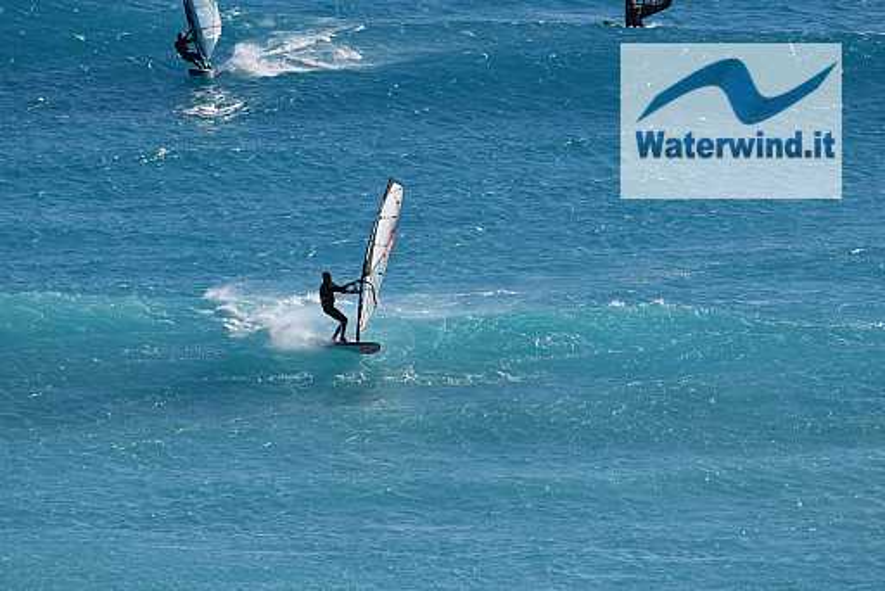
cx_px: 442
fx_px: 11068
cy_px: 296
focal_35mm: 450
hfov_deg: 4.6
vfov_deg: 3.1
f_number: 7.1
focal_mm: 300
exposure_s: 1/800
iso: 200
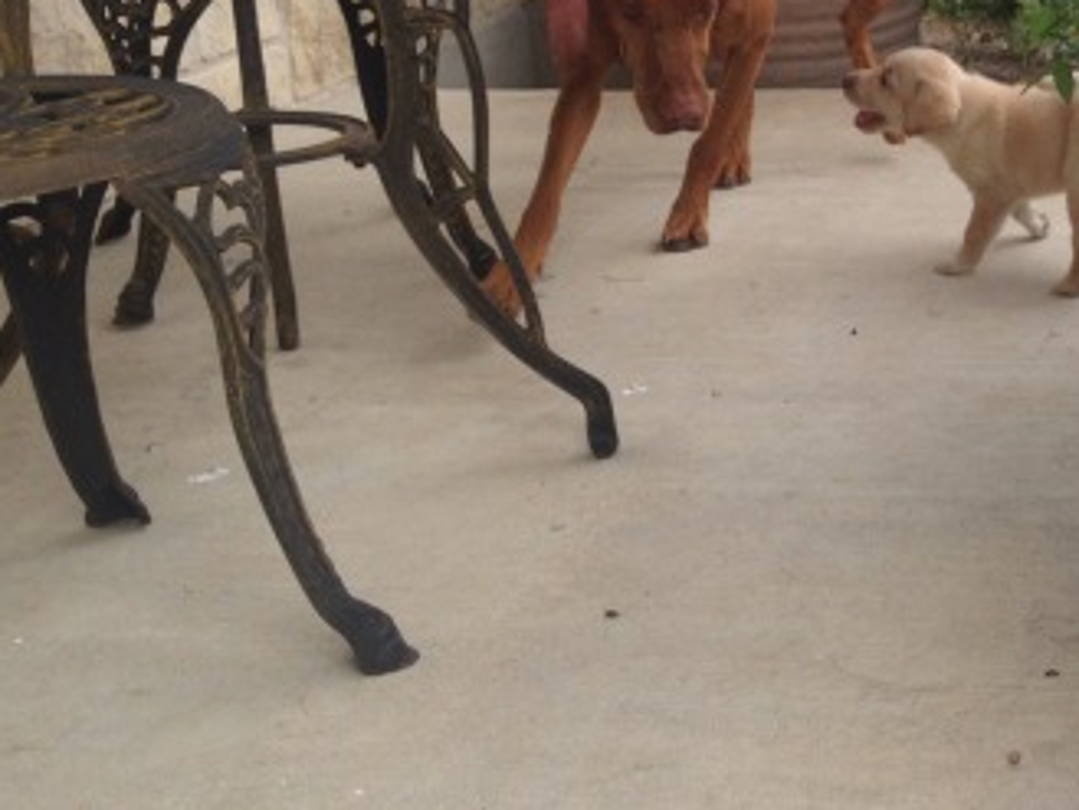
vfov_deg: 21.6
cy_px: 292
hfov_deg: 27.3
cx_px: 1017
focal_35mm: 68
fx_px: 2120
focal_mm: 4.28
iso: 50
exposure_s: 1/409
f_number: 2.4
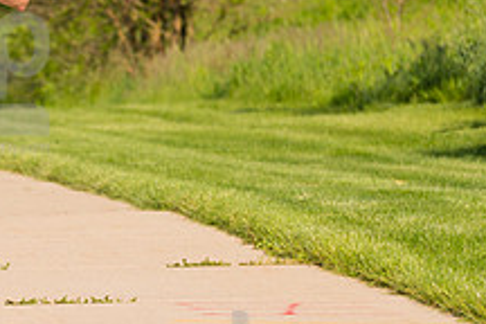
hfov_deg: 5.7
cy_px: 75
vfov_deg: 3.8
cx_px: -18
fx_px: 4887
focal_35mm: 362
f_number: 5.6
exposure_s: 1/2000
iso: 400
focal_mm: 135
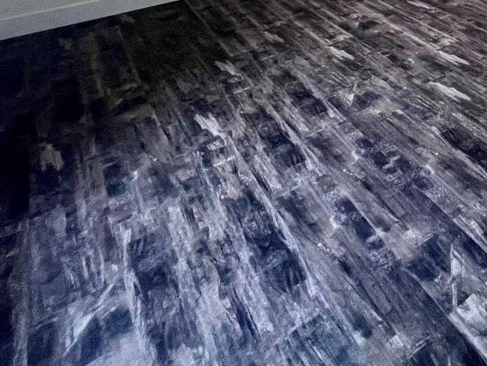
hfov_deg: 41.4
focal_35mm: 33
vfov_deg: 33.5
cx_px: 560
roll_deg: +1.0
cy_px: -89
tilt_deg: -11.2
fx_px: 464
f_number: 1.8
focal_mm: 1.57
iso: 100
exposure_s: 1/120
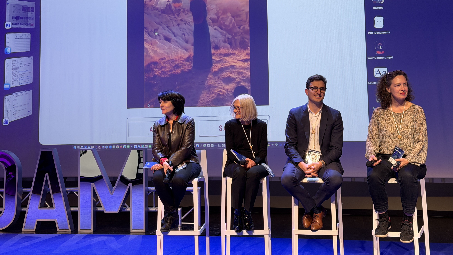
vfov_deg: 22.6
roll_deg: +1.0
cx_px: 229
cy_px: 97
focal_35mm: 53
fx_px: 637
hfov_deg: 39.2
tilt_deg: +2.5
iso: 100
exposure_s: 1/60
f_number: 1.78
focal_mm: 6.76
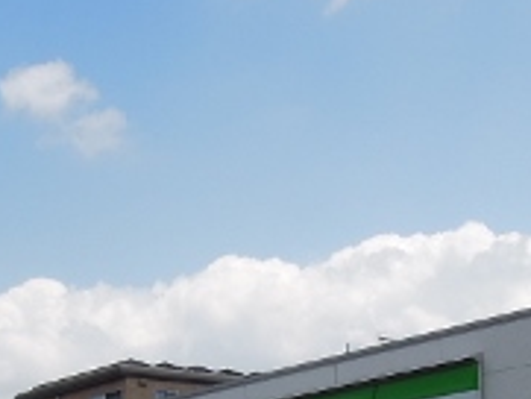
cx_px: 220
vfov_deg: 16.4
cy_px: 531
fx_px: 1305
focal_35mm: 85
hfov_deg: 23.0
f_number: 5.6
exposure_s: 1/1000
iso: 160
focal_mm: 4.3
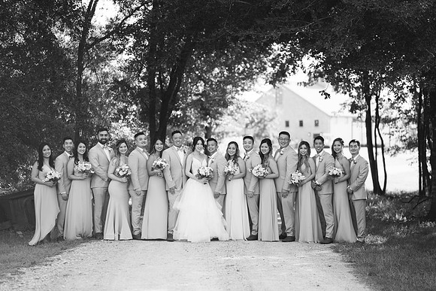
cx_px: 218
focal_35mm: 85
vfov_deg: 16.0
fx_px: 1032
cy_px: 146
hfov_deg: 23.9
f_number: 1.8
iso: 100
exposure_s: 1/800
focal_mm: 85
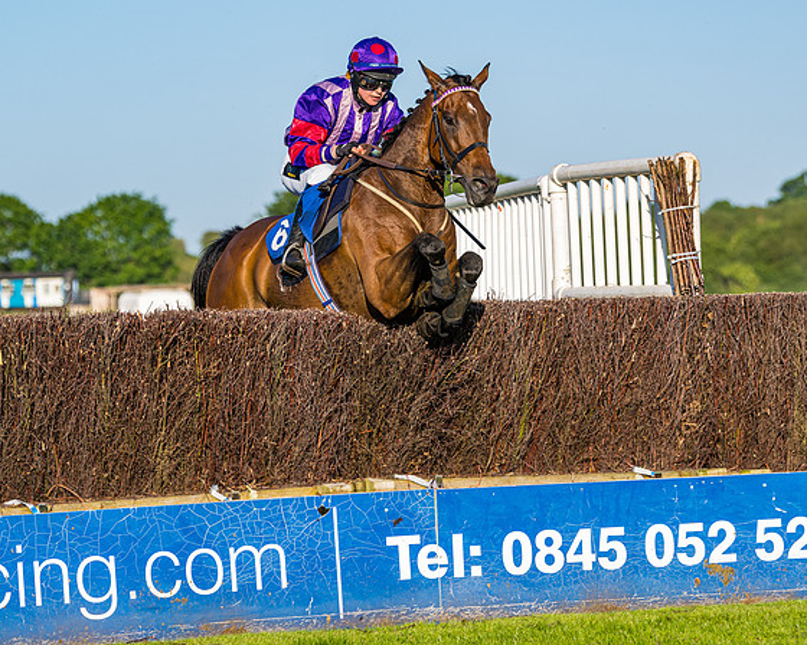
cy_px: 321
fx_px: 4490
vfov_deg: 8.2
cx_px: 363
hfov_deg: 10.3
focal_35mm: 188
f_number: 4
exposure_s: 1/1250
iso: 200
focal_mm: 122
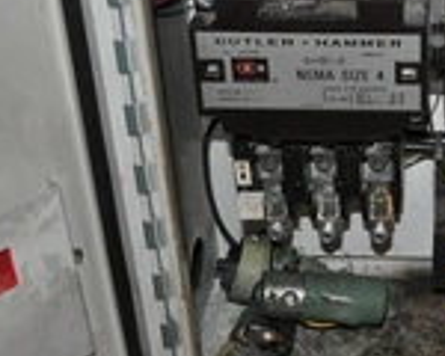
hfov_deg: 24.0
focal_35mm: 75
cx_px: 466
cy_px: 39
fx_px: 988
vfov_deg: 20.1
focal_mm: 20
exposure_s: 1/60
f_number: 3.8
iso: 800
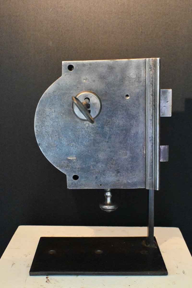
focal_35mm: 50
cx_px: 96
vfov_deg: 40.0
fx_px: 396
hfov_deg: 27.3
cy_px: 144
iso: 12800
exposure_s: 1/30
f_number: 5
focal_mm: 33
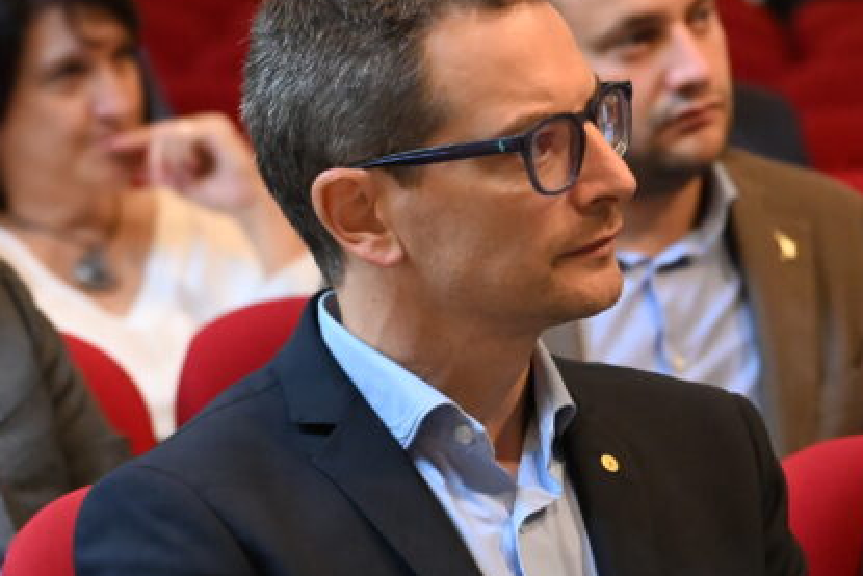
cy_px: 379
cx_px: 682
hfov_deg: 9.0
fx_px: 5443
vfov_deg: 6.1
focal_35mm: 227
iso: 6400
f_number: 4.5
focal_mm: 92
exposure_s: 1/320
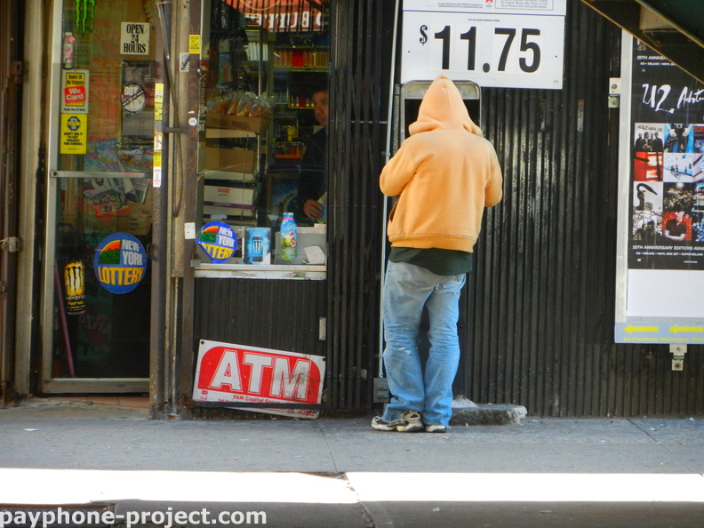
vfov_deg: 5.9
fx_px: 5125
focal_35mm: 252
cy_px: 264
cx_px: 352
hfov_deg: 7.9
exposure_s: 1/125
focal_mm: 45.3
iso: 640
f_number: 5.3
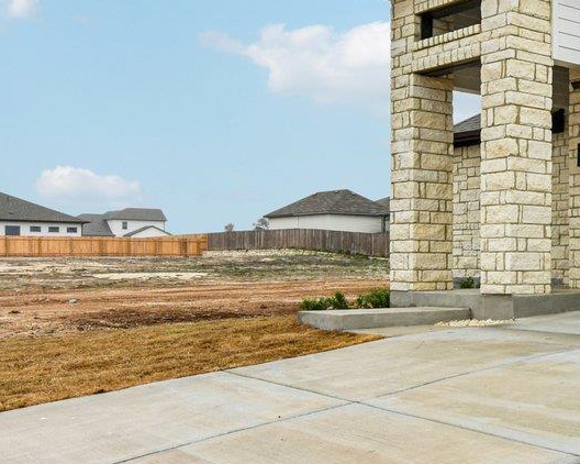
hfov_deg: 30.3
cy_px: 241
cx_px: 723
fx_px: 875
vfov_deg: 29.7
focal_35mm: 51
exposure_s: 1/400
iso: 100
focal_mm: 14
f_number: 8
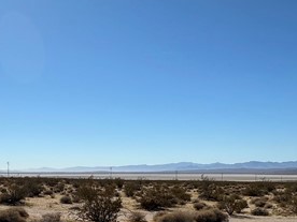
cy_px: 197
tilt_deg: -3.3
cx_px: 60
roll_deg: +0.5
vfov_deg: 27.1
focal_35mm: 52
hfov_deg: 35.6
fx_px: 446
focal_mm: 2.22
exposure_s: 1/4651
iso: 50
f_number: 2.2
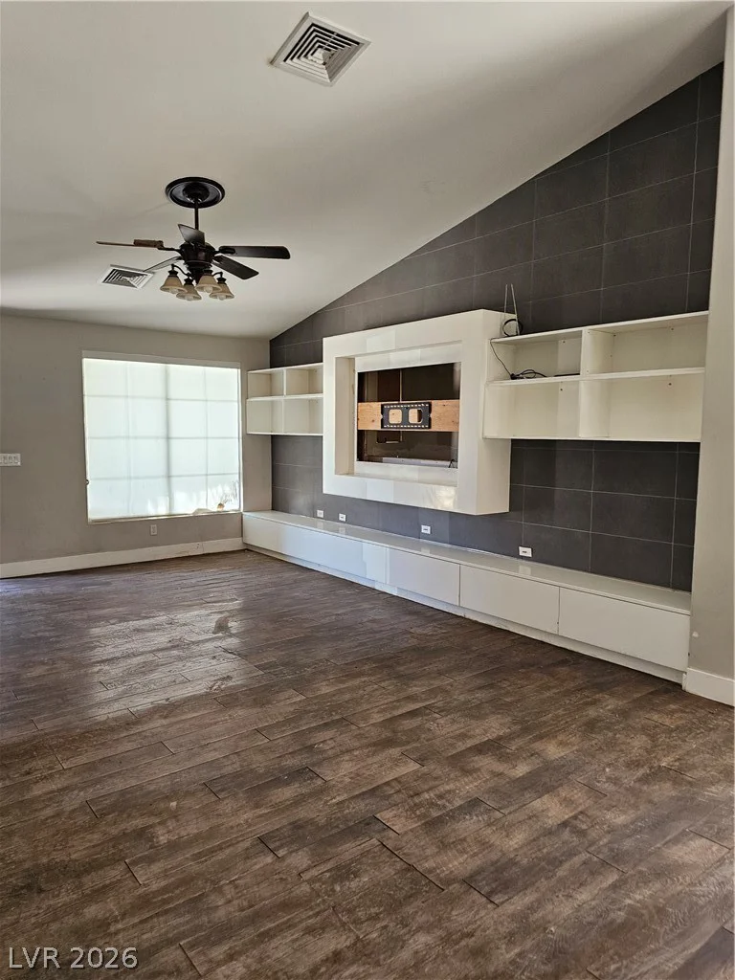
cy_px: 490
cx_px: 368
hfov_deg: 58.9
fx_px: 651
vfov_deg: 73.9
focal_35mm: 23
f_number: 1.7
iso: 250
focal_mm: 6.3
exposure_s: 1/120
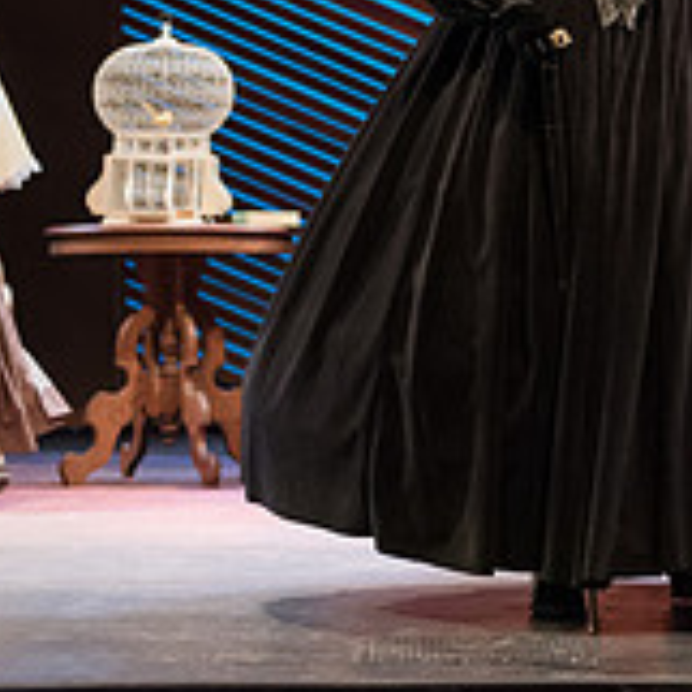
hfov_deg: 11.8
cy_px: -62
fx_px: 3325
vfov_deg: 11.7
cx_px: 597
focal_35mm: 147
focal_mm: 48
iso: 3200
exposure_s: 1/160
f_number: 3.2
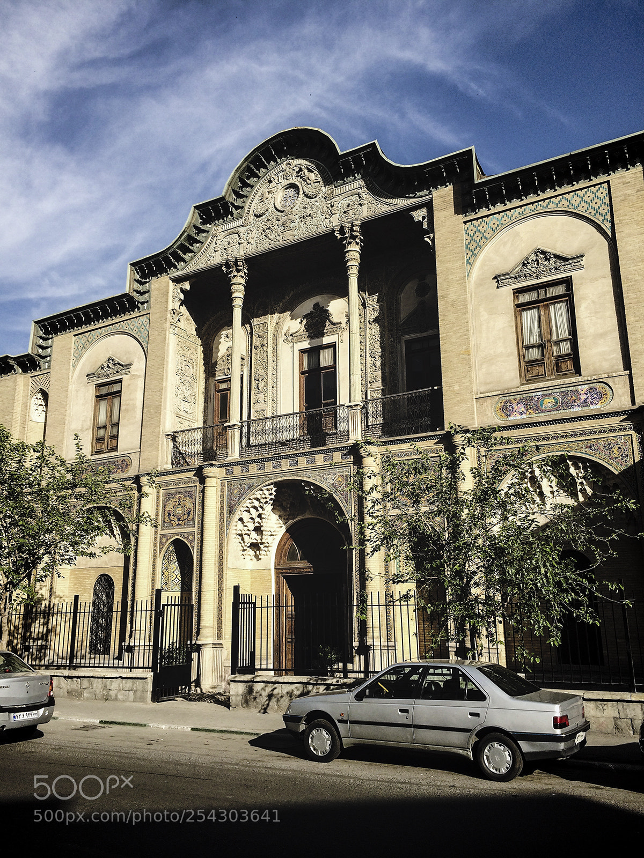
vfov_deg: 61.7
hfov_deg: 48.2
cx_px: 322
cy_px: 429
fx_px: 719
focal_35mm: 29
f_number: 2.2
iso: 32
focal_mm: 4.15
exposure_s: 1/1600
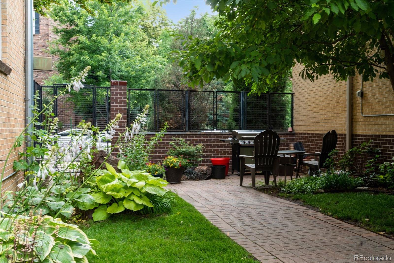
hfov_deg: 54.4
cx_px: 197
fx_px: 383
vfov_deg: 37.8
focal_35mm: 35
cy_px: 132
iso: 400
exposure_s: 1/15
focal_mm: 35
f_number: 9
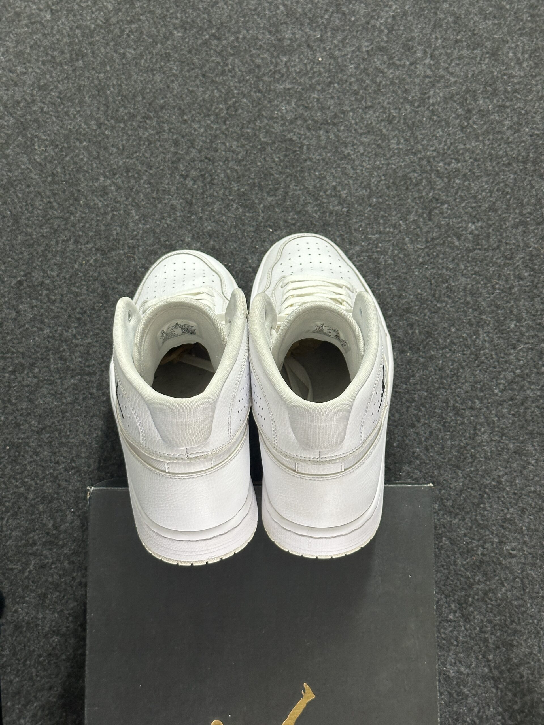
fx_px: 1006
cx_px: 272
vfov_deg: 39.7
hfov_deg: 30.3
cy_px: 362
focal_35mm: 48
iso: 200
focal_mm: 6.86
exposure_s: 1/33
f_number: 1.78
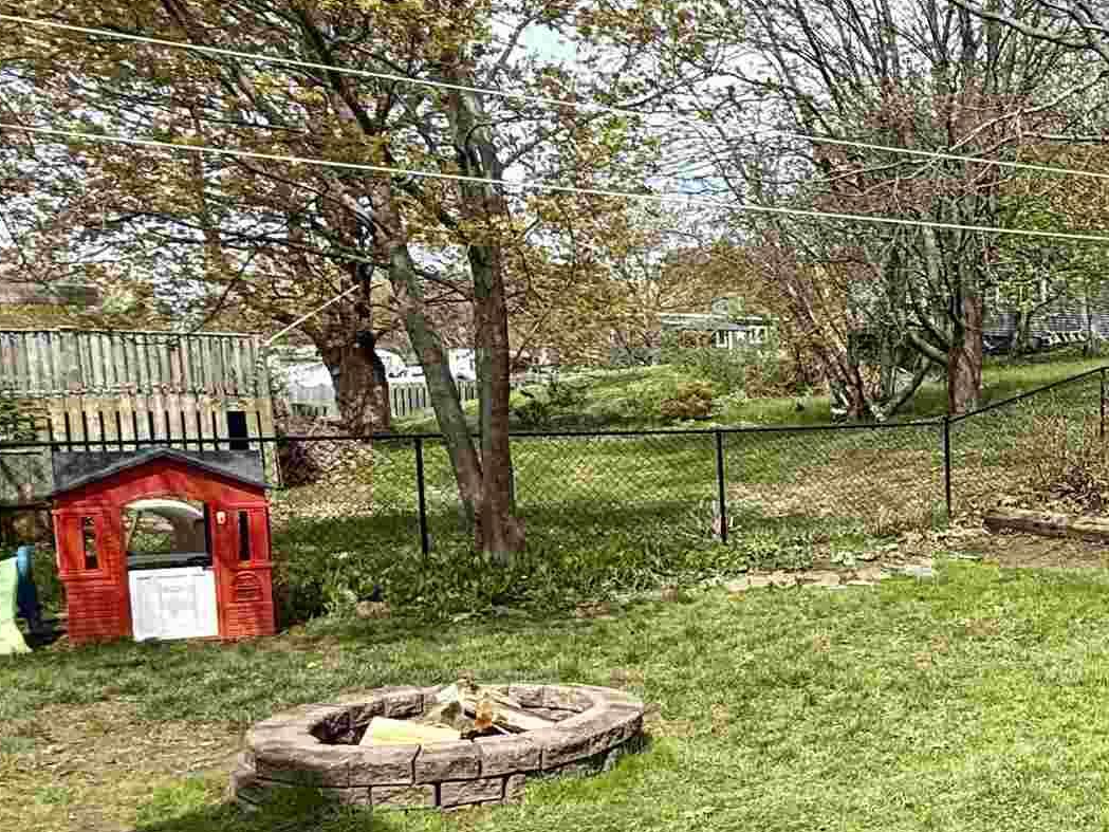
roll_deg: -1.1
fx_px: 1314
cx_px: 1371
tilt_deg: -7.1
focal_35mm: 41
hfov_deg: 34.9
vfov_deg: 34.9
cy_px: 534
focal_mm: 2.22
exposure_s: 1/1050
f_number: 2.2
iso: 50
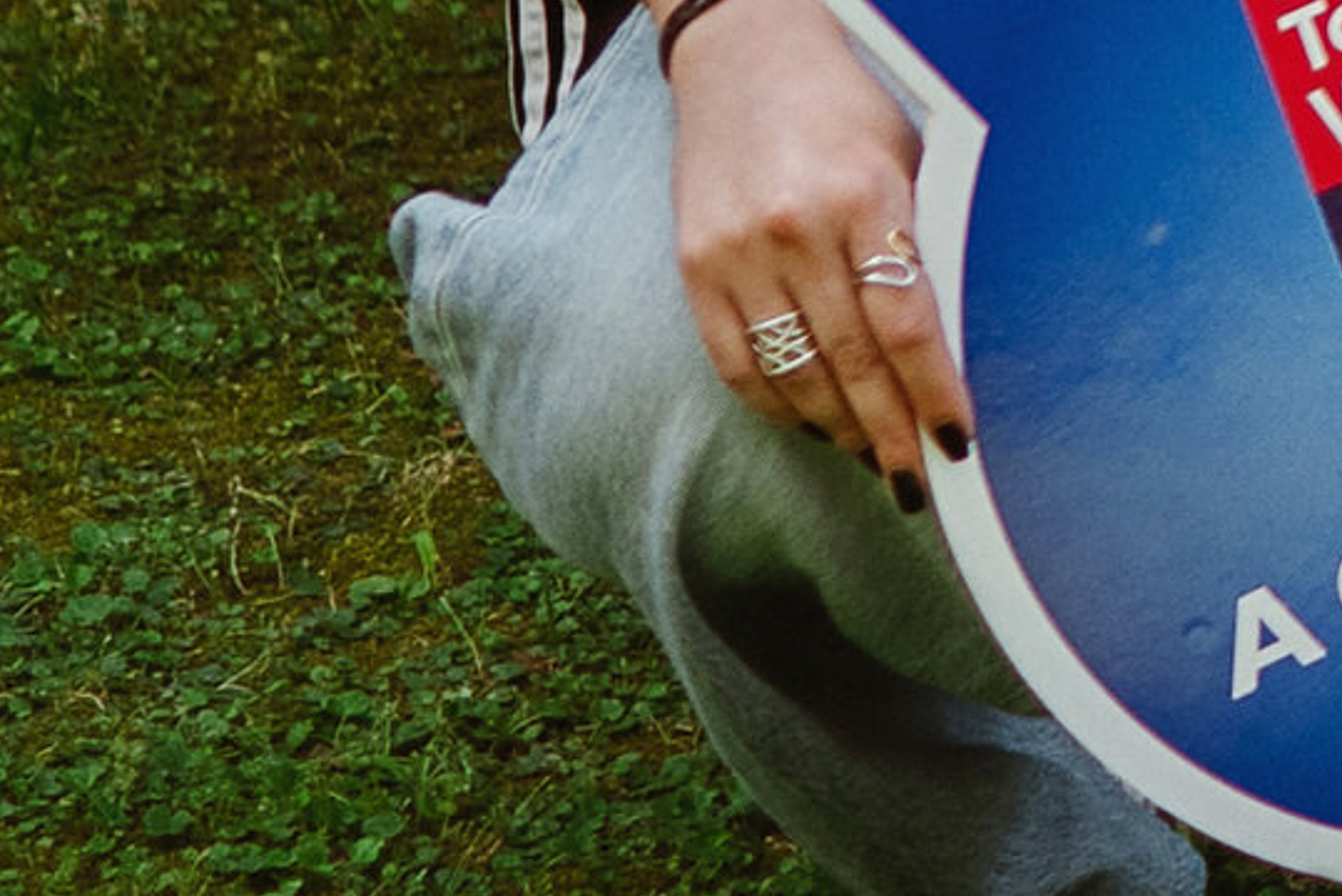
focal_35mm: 279
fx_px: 10406
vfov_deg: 4.6
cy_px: -2545
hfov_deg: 6.7
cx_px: 4014
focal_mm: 35
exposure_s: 1/800
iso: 100
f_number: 2
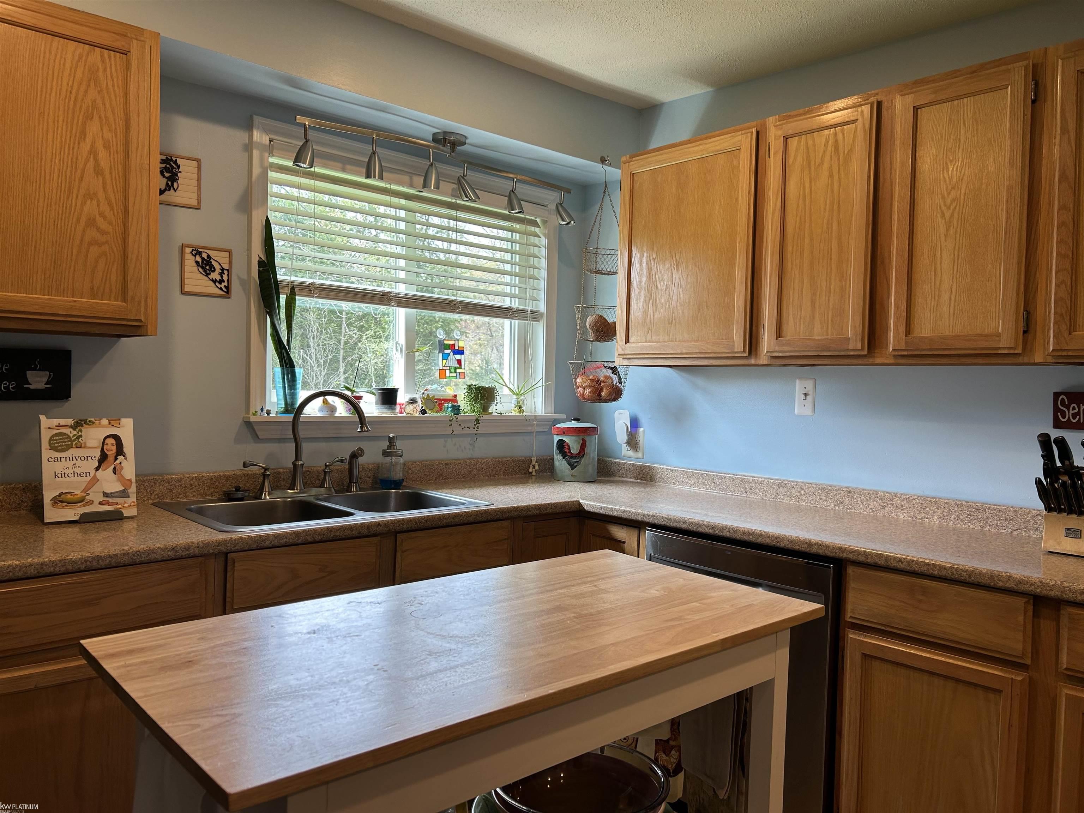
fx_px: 814
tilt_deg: -1.6
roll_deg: -1.7
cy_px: 406
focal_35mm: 26
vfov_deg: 53.1
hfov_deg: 67.3
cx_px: 542
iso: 50
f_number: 1.5
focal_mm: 5.7
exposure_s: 1/120
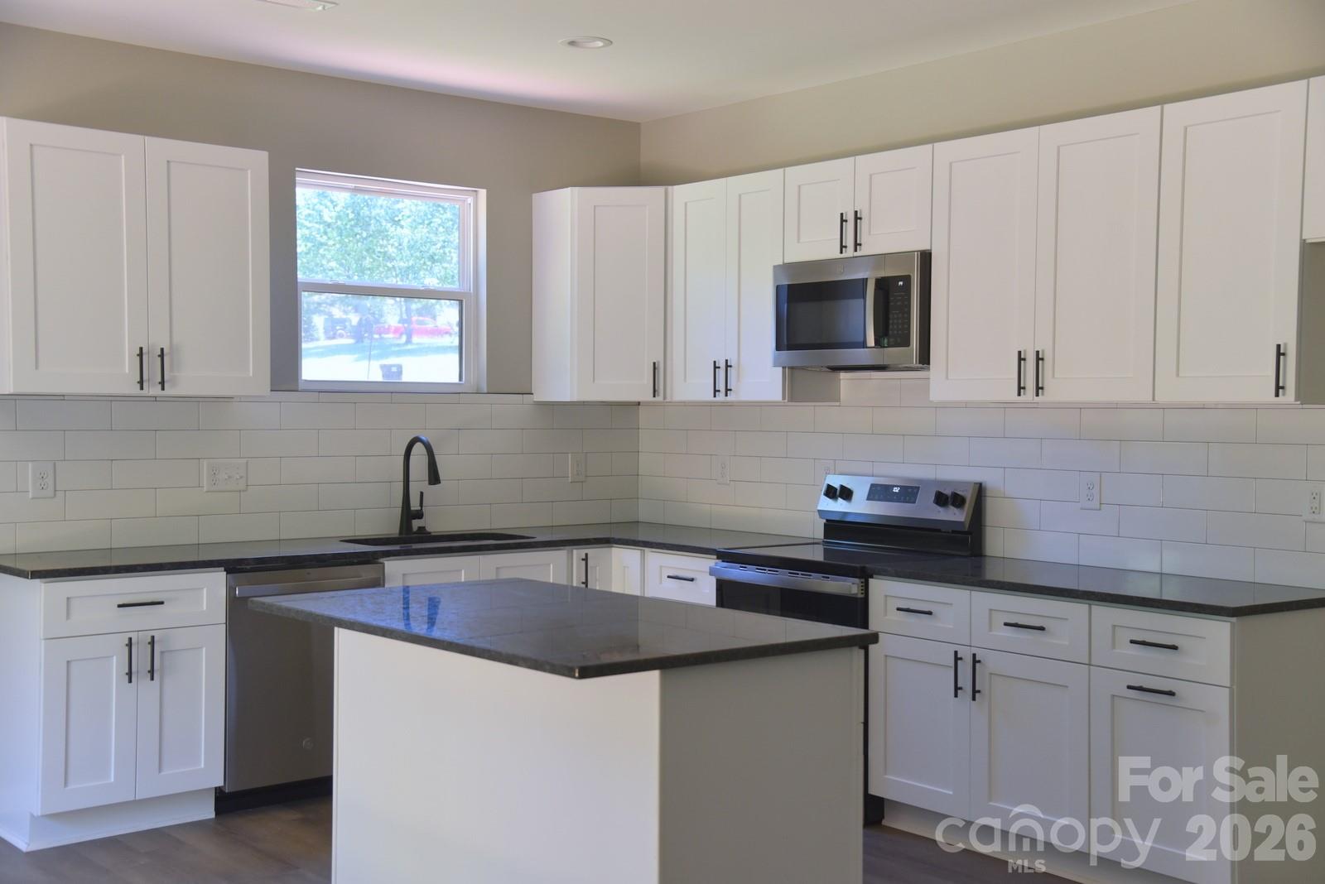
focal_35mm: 46
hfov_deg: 42.7
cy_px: 442
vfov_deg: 29.3
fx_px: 1694
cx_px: 662
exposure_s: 1/80
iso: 640
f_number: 4.5
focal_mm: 46
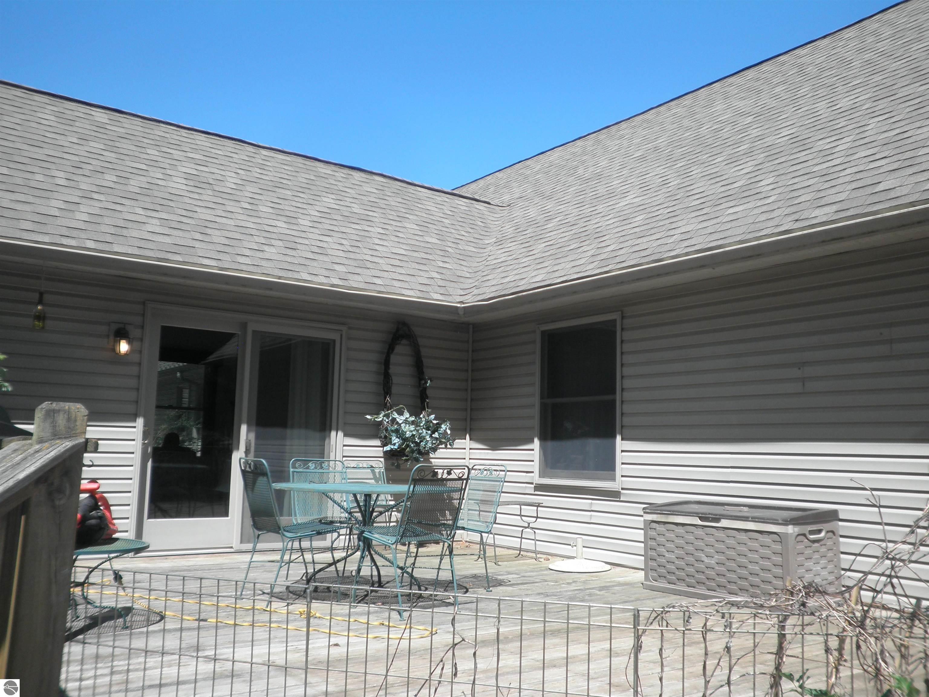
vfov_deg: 45.4
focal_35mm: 31
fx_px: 832
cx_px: 464
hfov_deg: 58.4
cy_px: 348
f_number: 2.8
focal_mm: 5.5
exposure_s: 1/640
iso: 64
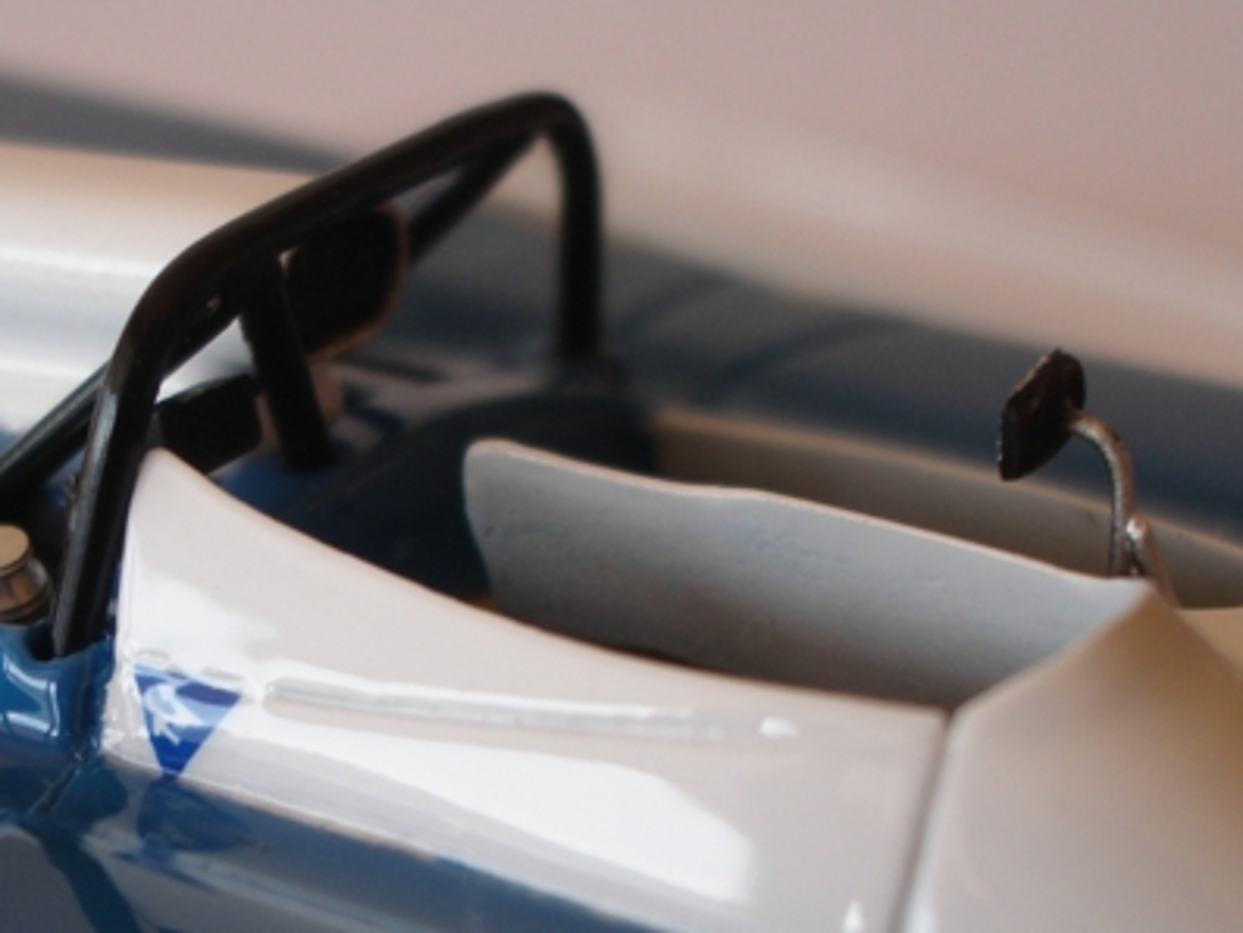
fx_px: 4023
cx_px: 286
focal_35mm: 112
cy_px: 767
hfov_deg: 17.4
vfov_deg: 13.2
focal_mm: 10.2
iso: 80
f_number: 3.5
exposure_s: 1/80
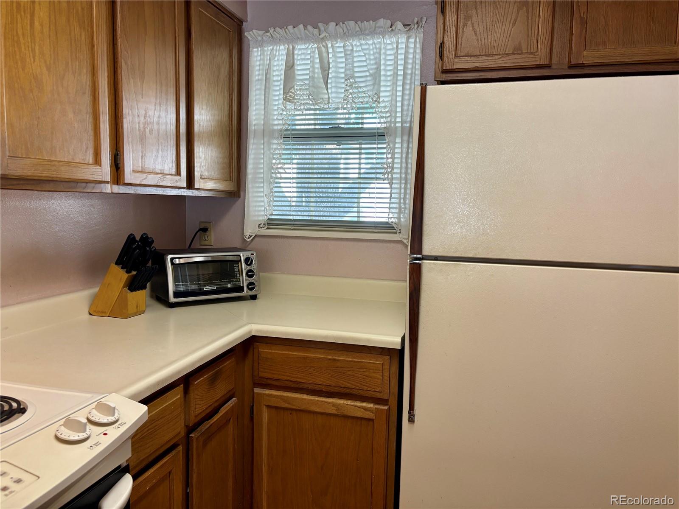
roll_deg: -0.8
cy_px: 254
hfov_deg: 67.3
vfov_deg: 53.1
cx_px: 340
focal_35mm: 26
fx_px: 510
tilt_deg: -6.5
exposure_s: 1/120
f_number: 1.6
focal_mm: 5.96
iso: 125
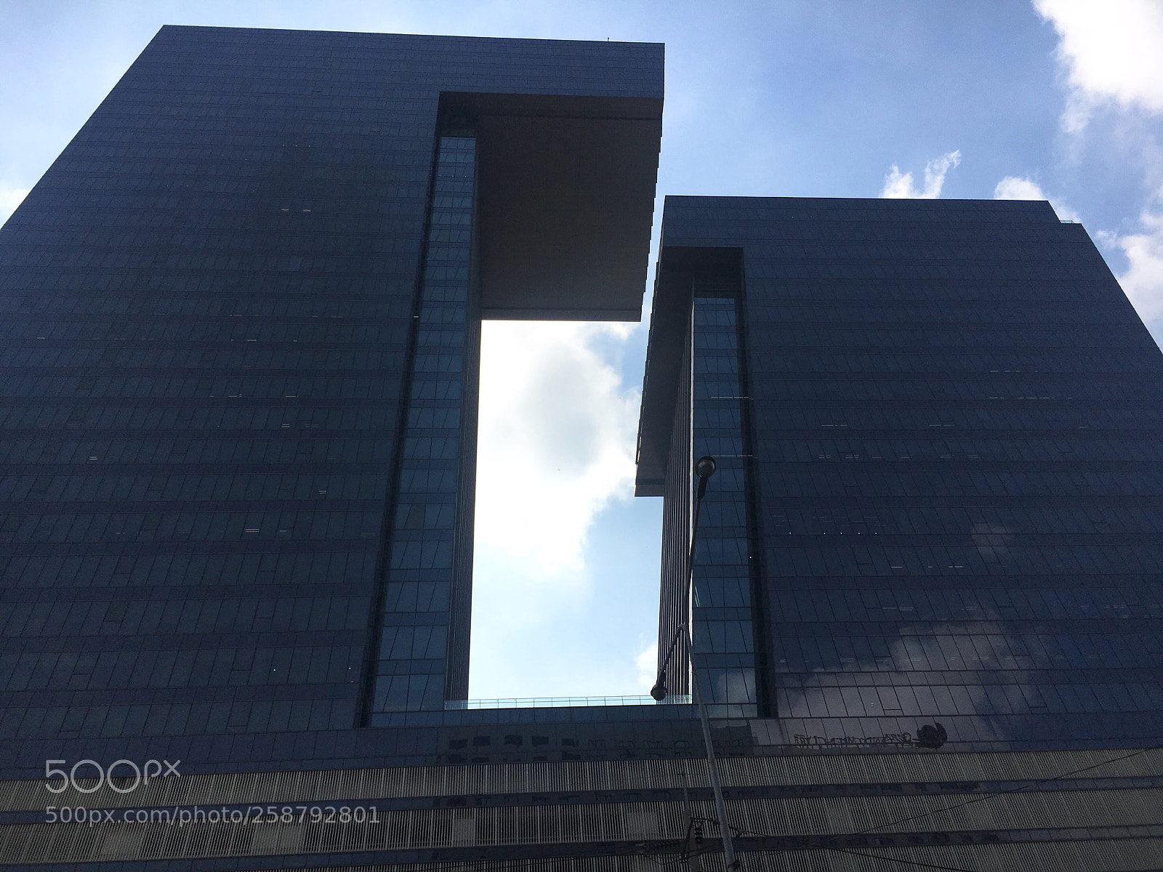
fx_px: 974
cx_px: 582
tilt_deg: +50.9
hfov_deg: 61.7
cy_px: 436
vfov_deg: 48.2
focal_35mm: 29
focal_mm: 4.15
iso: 25
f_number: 2.2
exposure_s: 1/3497
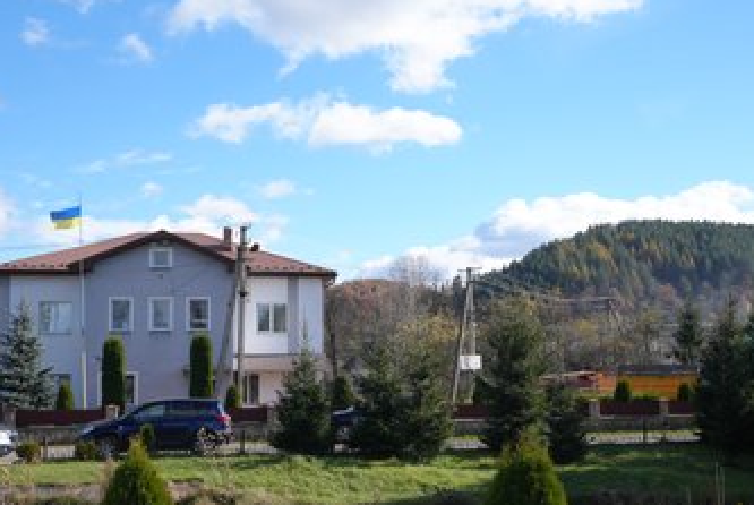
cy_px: 298
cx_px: 362
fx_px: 1007
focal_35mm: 48
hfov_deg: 41.1
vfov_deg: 28.1
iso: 125
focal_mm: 40
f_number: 6.3
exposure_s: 1/320
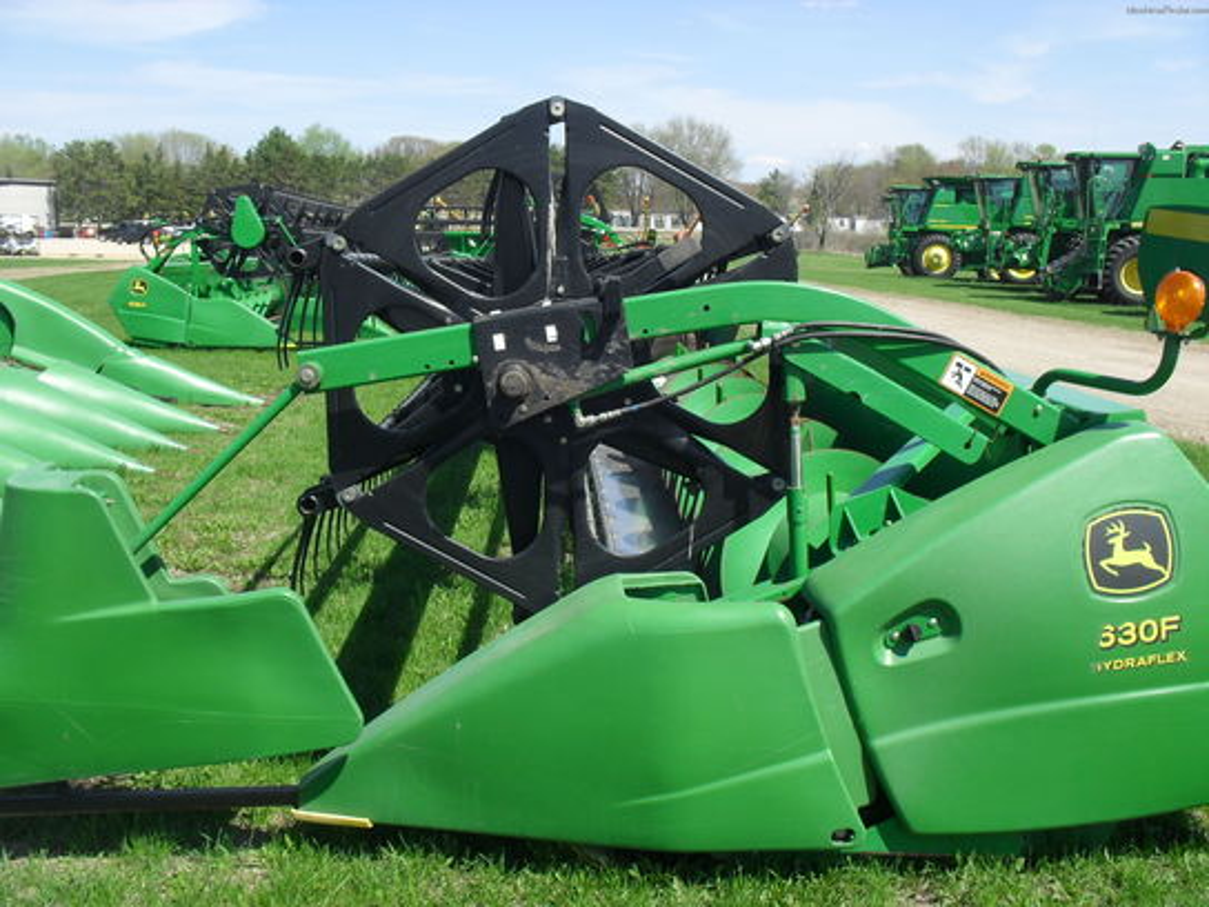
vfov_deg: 40.7
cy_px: 454
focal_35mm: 35
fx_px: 1222
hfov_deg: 52.6
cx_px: 604
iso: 100
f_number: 8.4
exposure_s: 1/125
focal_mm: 6.3
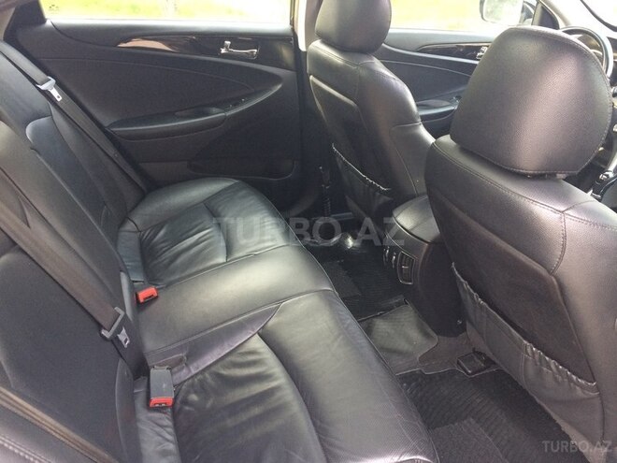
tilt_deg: -30.8
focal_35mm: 29
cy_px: 232
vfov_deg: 48.2
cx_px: 308
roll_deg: -3.4
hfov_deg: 61.7
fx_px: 517
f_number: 2.2
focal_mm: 4.15
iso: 80
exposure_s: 1/33
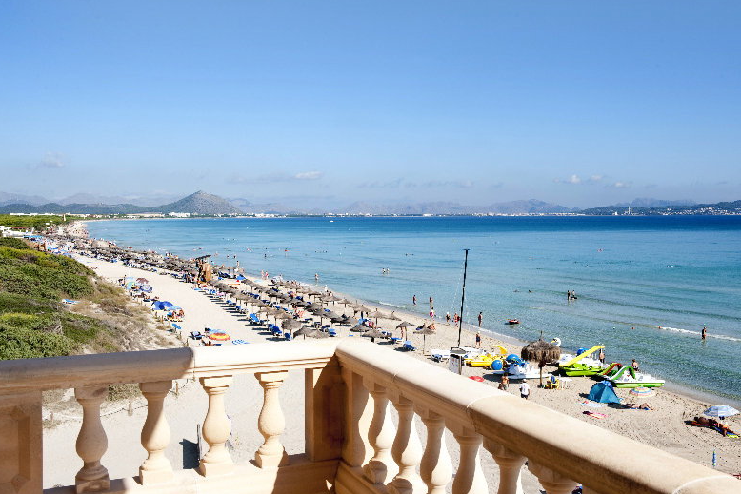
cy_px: 247
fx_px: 762
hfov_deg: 51.9
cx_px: 376
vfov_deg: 36.0
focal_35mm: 37
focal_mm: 36
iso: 200
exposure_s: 1/160
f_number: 14
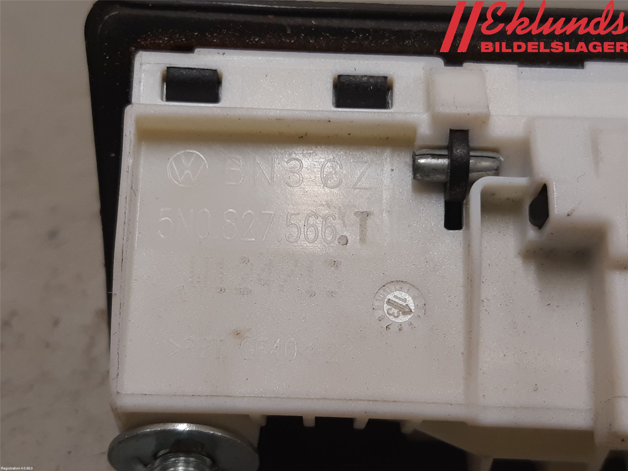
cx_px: 314
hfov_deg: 67.3
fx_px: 472
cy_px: 236
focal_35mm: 26
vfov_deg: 53.1
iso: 64
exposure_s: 1/50
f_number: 1.7
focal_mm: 3.93
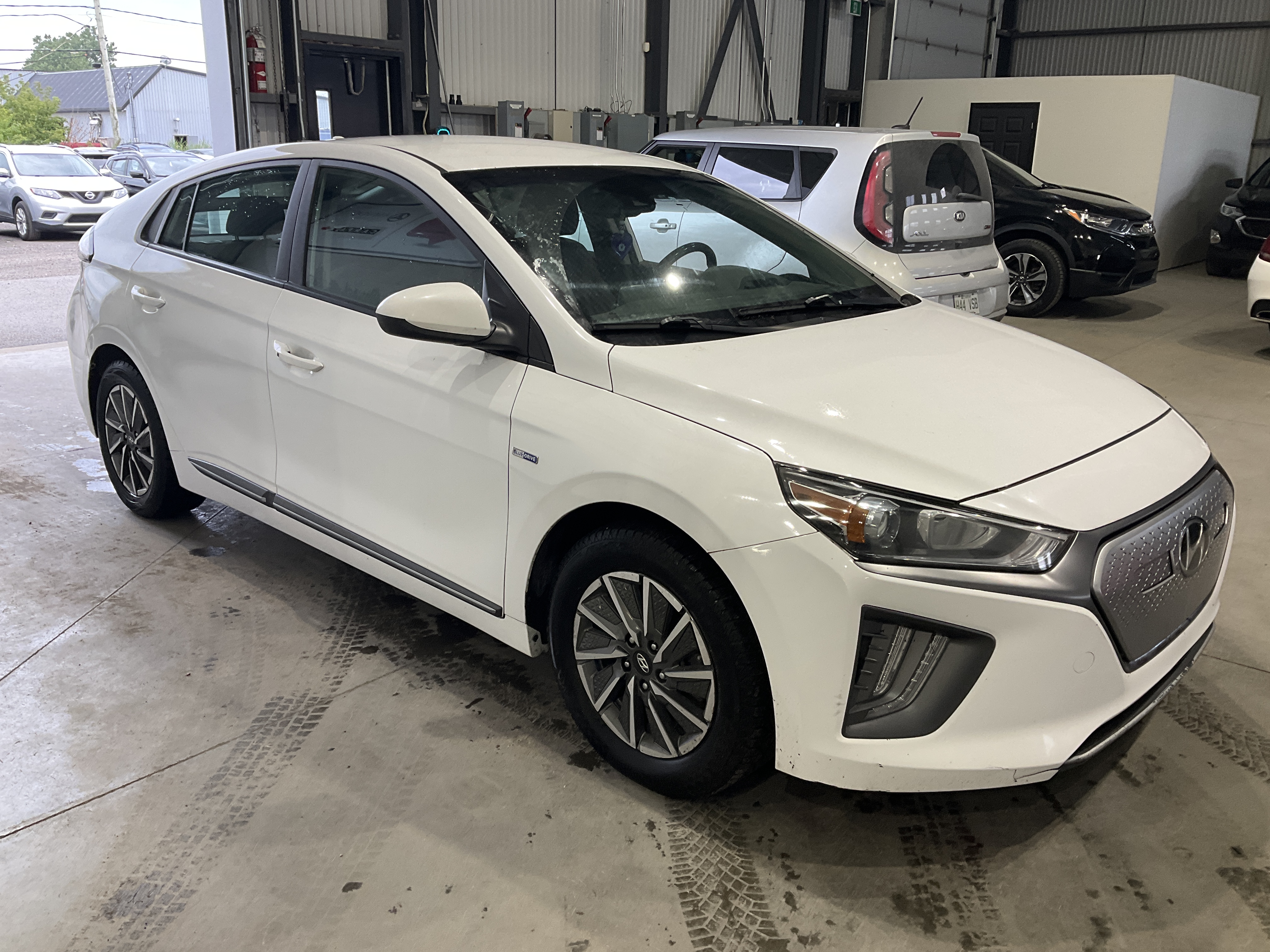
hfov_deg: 61.7
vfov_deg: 48.2
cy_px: 476
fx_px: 1064
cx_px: 635
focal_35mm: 29
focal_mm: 3
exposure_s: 1/120
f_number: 1.8
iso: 64
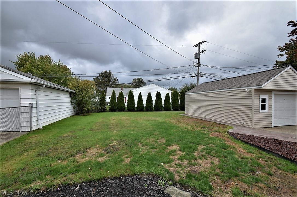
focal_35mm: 15
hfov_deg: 100.4
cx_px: 148
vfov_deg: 77.3
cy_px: 98
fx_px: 124
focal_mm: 10
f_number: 13
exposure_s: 1/200
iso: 200
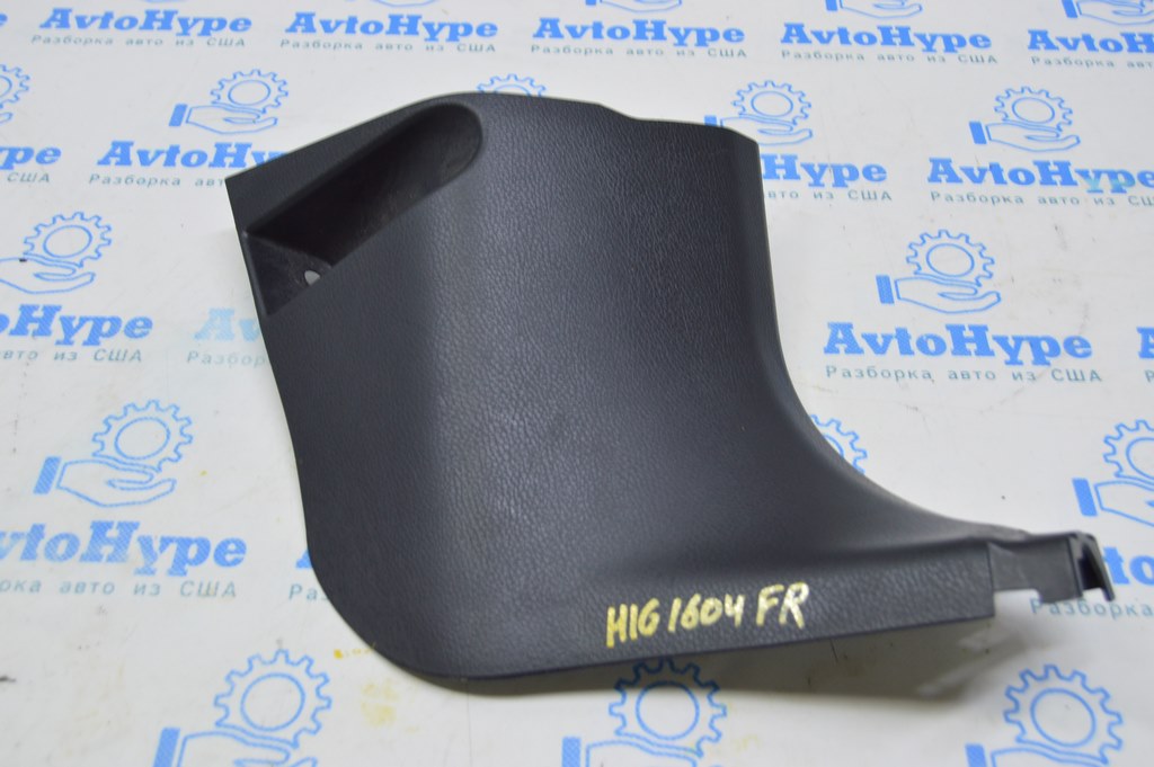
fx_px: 1249
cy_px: 384
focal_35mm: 39
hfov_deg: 49.6
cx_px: 577
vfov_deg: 34.2
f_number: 5.6
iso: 400
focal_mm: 26
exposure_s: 1/20
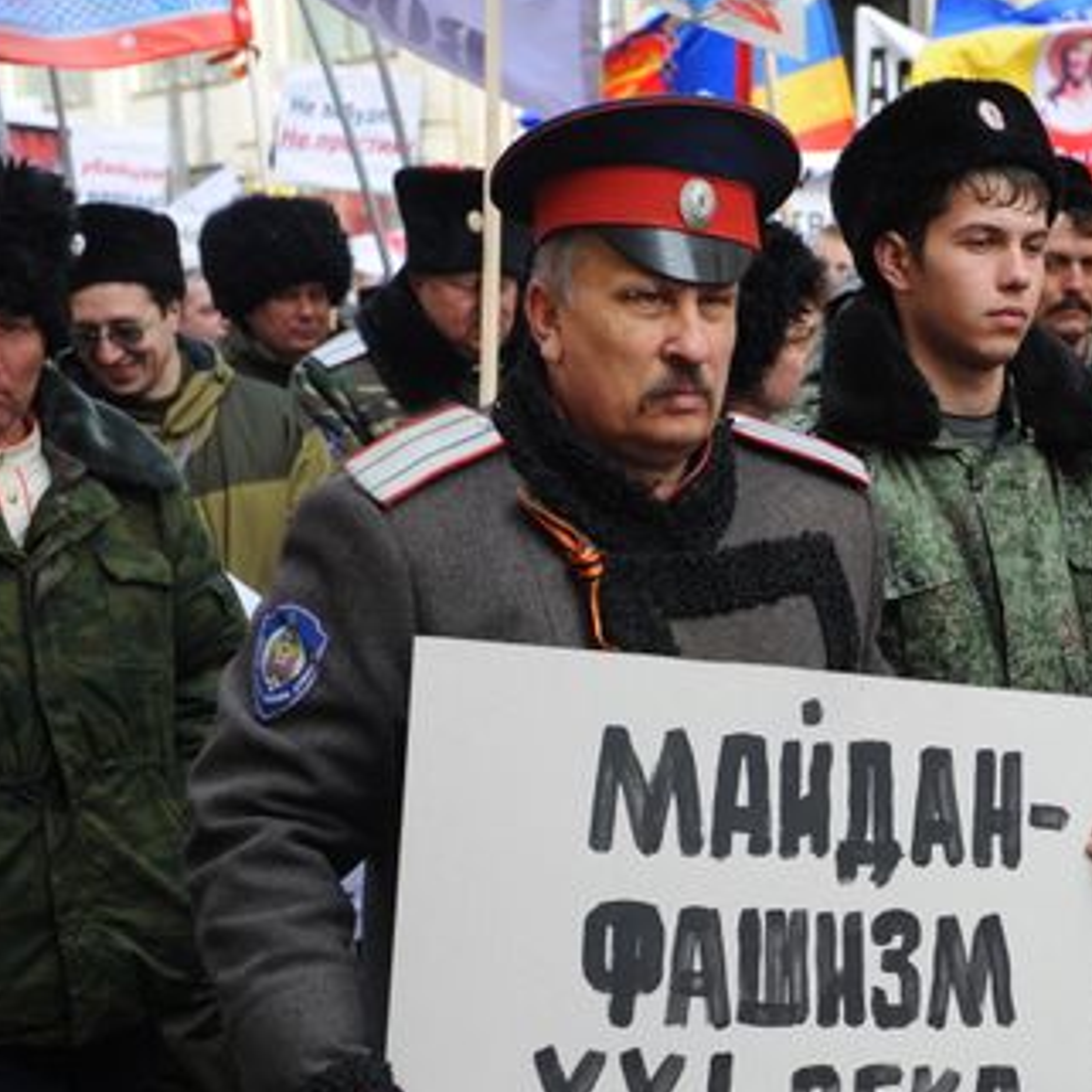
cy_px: 776
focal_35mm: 74
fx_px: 2641
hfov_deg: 23.0
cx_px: 891
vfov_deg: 23.2
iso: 640
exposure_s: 1/640
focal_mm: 40
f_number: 4.5
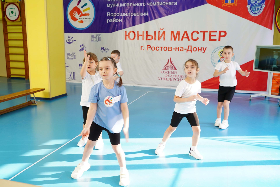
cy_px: 94
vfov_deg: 37.9
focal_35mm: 35
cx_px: 140
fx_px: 272
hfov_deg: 54.4
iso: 640
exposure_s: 1/160
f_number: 5
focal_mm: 35
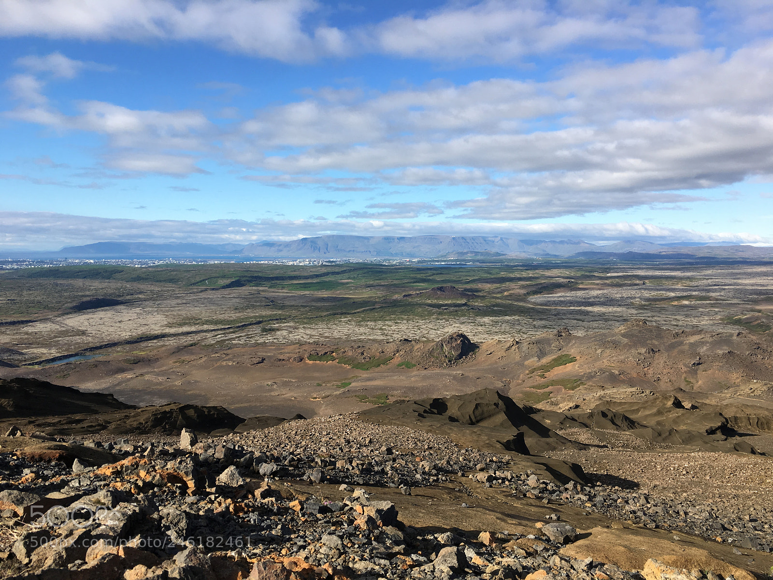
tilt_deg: -3.6
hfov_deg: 61.7
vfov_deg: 48.2
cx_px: 386
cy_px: 290
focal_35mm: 29
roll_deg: -0.9
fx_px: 648
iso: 25
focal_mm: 4.15
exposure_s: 1/1202
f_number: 2.2
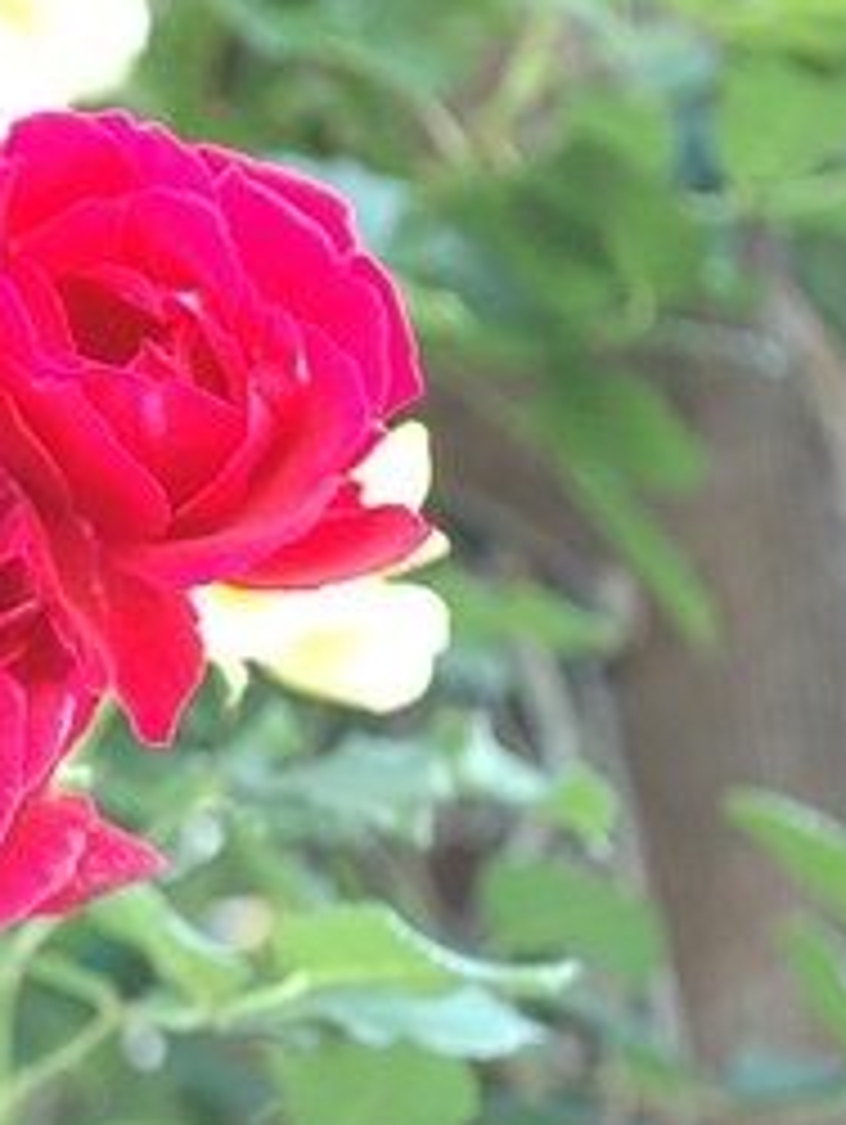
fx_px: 5269
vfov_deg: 12.2
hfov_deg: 9.0
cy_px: 657
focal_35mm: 162
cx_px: -256
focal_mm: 55
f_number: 5.6
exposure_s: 1/100
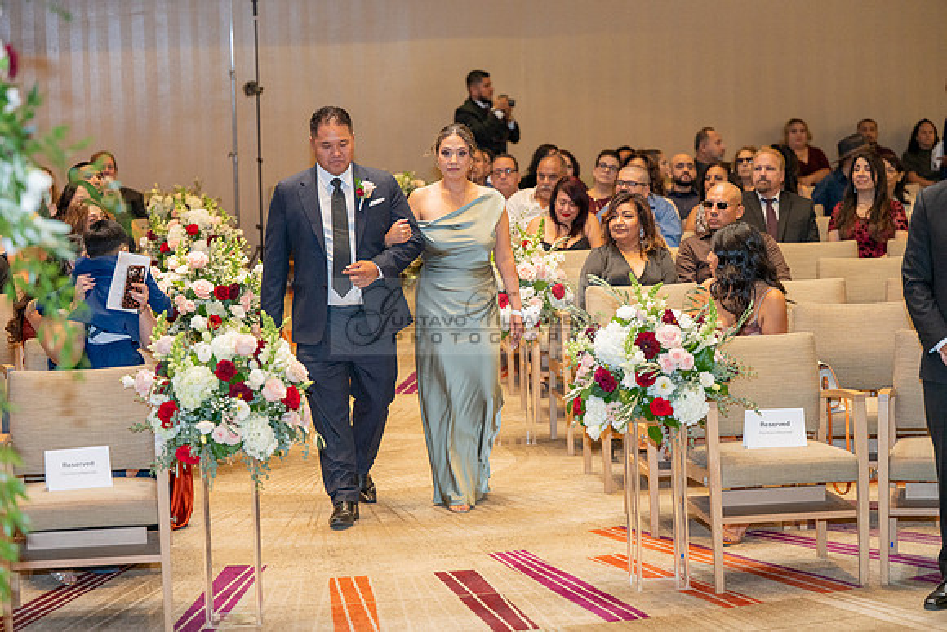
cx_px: 474
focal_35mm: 92
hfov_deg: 22.1
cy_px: 316
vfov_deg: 14.9
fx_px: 2421
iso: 1250
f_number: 2.8
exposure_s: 1/200
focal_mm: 92
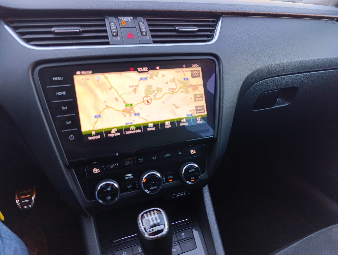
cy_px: 128
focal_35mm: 23
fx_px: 225
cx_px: 169
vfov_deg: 59.0
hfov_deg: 73.8
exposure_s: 1/100
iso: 200
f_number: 1.6
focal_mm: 6.14
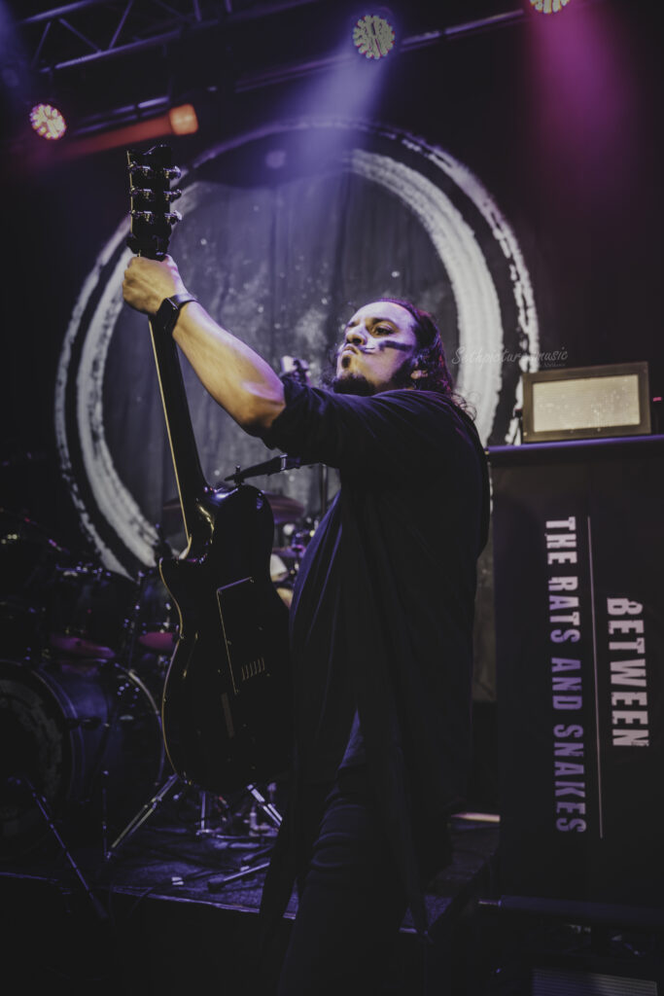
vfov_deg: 58.9
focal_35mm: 32
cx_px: 332
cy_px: 498
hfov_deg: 41.2
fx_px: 882
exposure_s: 1/160
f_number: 2.8
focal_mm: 31.9
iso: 5000
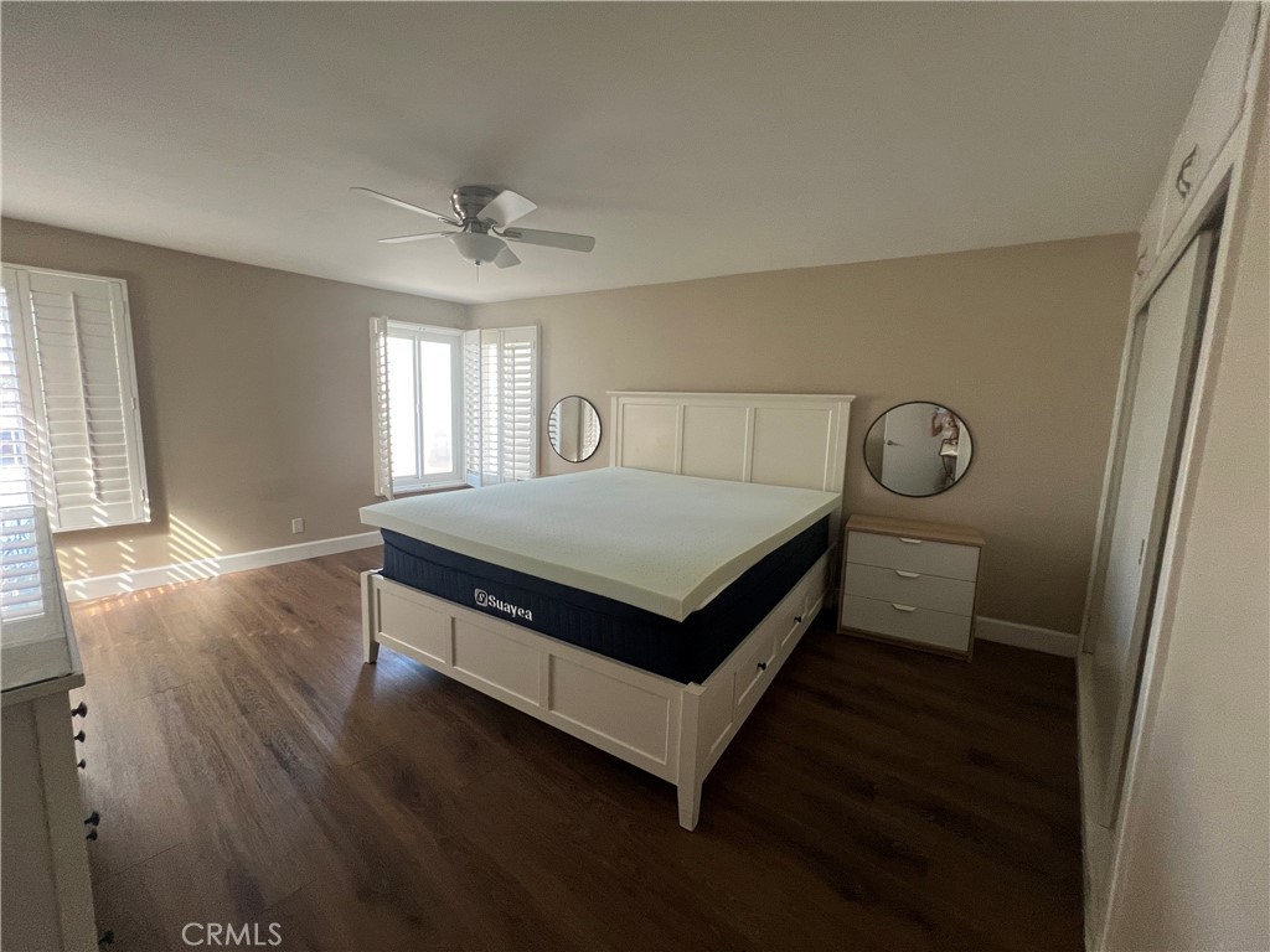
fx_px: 477
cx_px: 635
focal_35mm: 13
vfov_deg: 89.9
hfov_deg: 106.2
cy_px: 476
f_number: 1.8
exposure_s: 1/99
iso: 125
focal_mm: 1.57
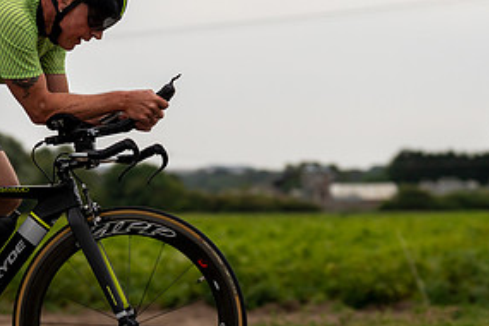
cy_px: 67
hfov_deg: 10.3
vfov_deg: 6.9
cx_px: 80
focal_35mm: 199
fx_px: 2703
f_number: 3.2
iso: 500
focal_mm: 77
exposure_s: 1/1000
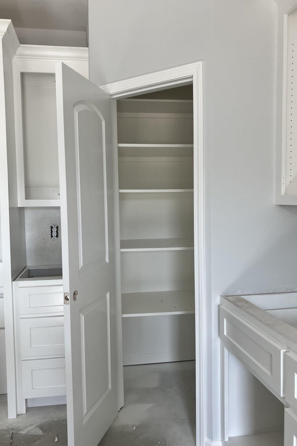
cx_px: 140
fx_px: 371
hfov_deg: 43.6
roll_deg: -0.5
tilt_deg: -3.7
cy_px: 228
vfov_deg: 61.9
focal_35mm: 30
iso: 40
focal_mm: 3.99
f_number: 1.8
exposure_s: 1/121
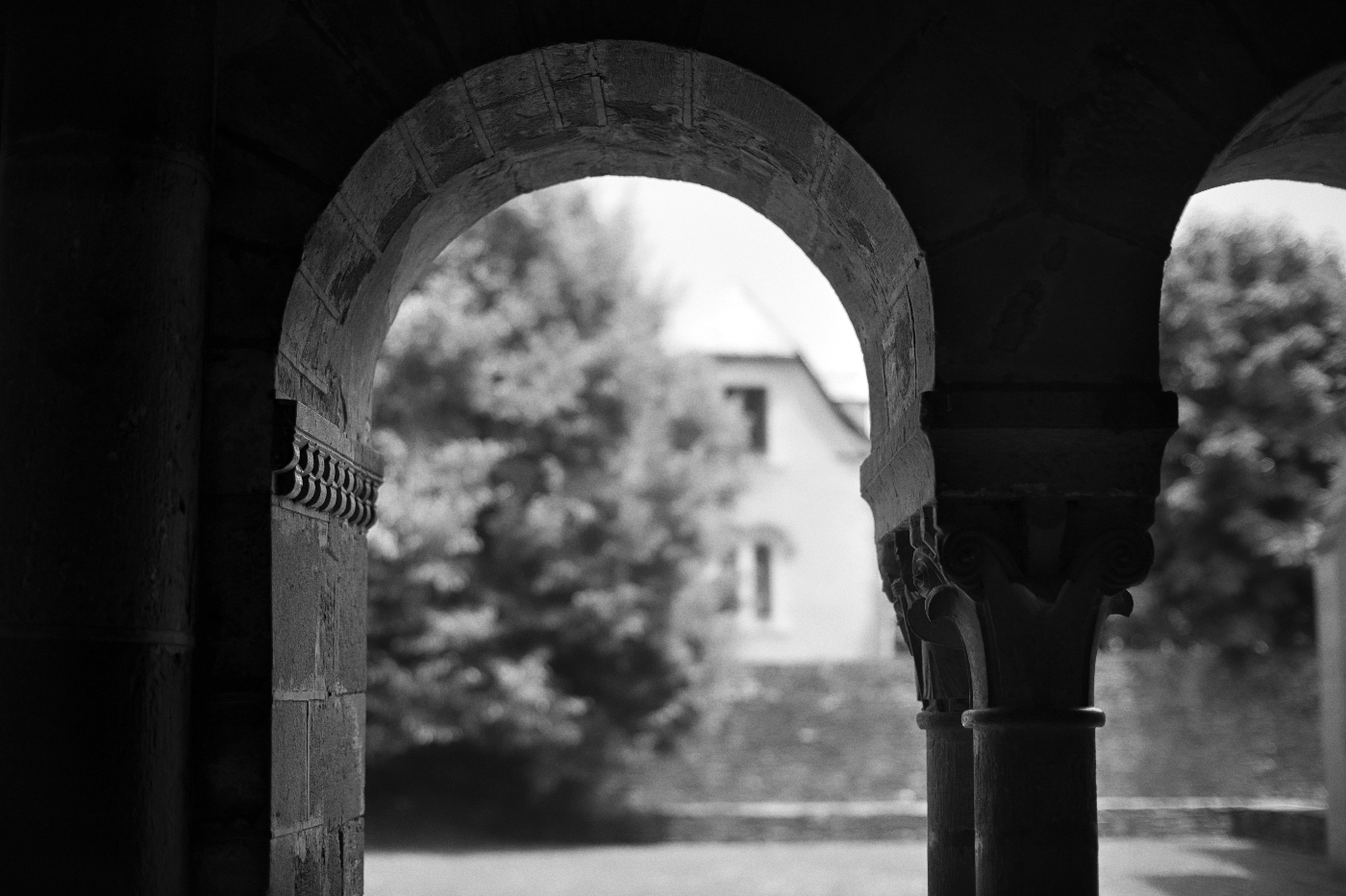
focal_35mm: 50
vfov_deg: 27.0
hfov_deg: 39.6
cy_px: 448
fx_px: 1869
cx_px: 673
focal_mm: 50
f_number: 2
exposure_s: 1/800
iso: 100
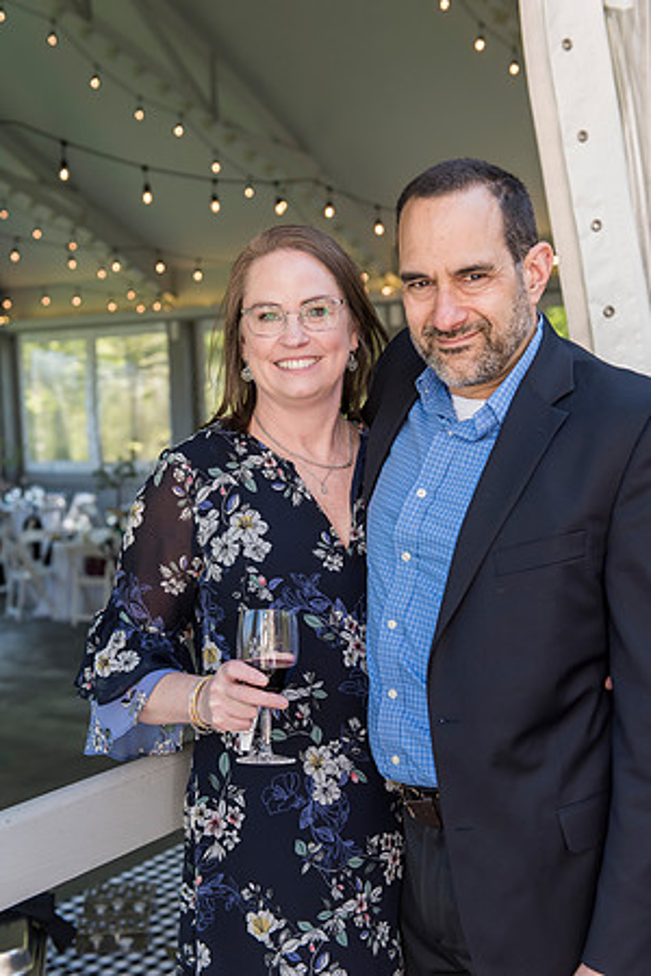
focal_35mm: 48
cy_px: 488
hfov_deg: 28.1
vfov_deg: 41.1
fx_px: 1302
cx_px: 326
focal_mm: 48
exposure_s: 1/320
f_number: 4
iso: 400
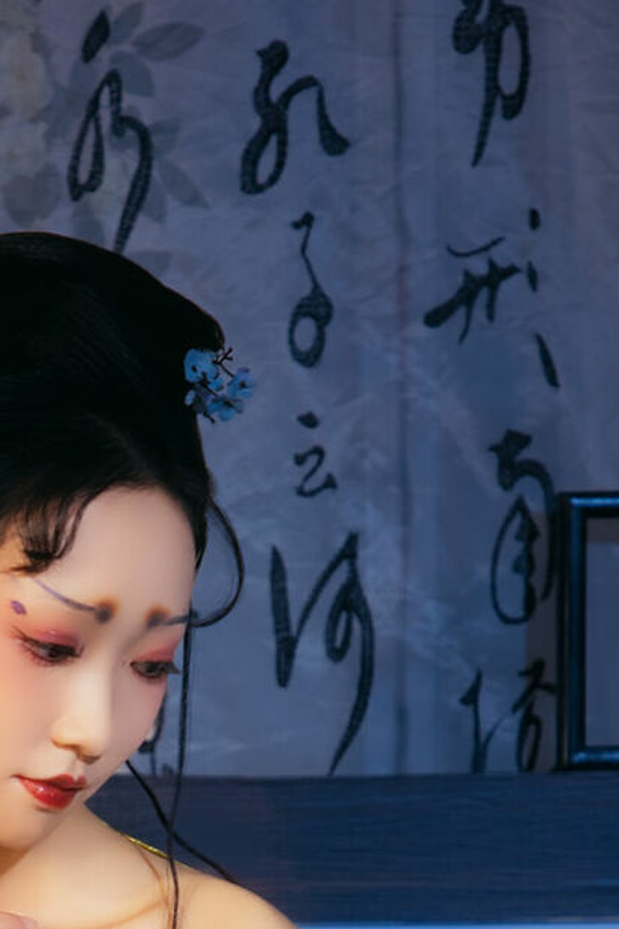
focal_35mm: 177
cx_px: -20
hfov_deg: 7.7
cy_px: 1046
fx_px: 4567
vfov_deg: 11.4
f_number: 4
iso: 400
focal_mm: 70
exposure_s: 1/125
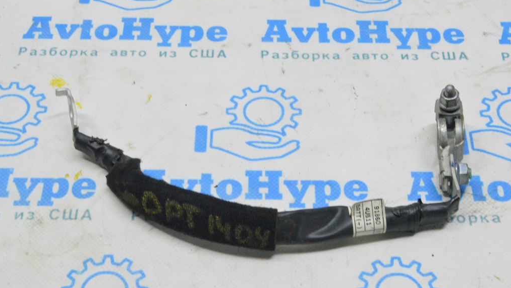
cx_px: 257
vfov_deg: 16.5
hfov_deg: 29.0
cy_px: 149
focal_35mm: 73
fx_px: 989
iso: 6400
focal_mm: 46
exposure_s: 1/20
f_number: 20
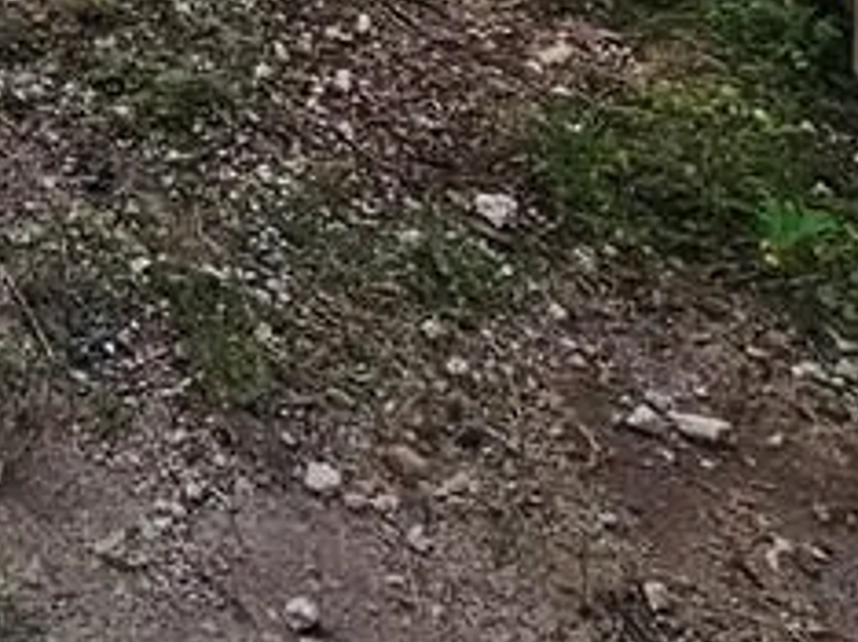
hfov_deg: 16.3
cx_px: -917
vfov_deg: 12.5
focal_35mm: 89
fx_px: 2204
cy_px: -957
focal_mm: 2.2
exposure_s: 1/937
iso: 50
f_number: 2.2
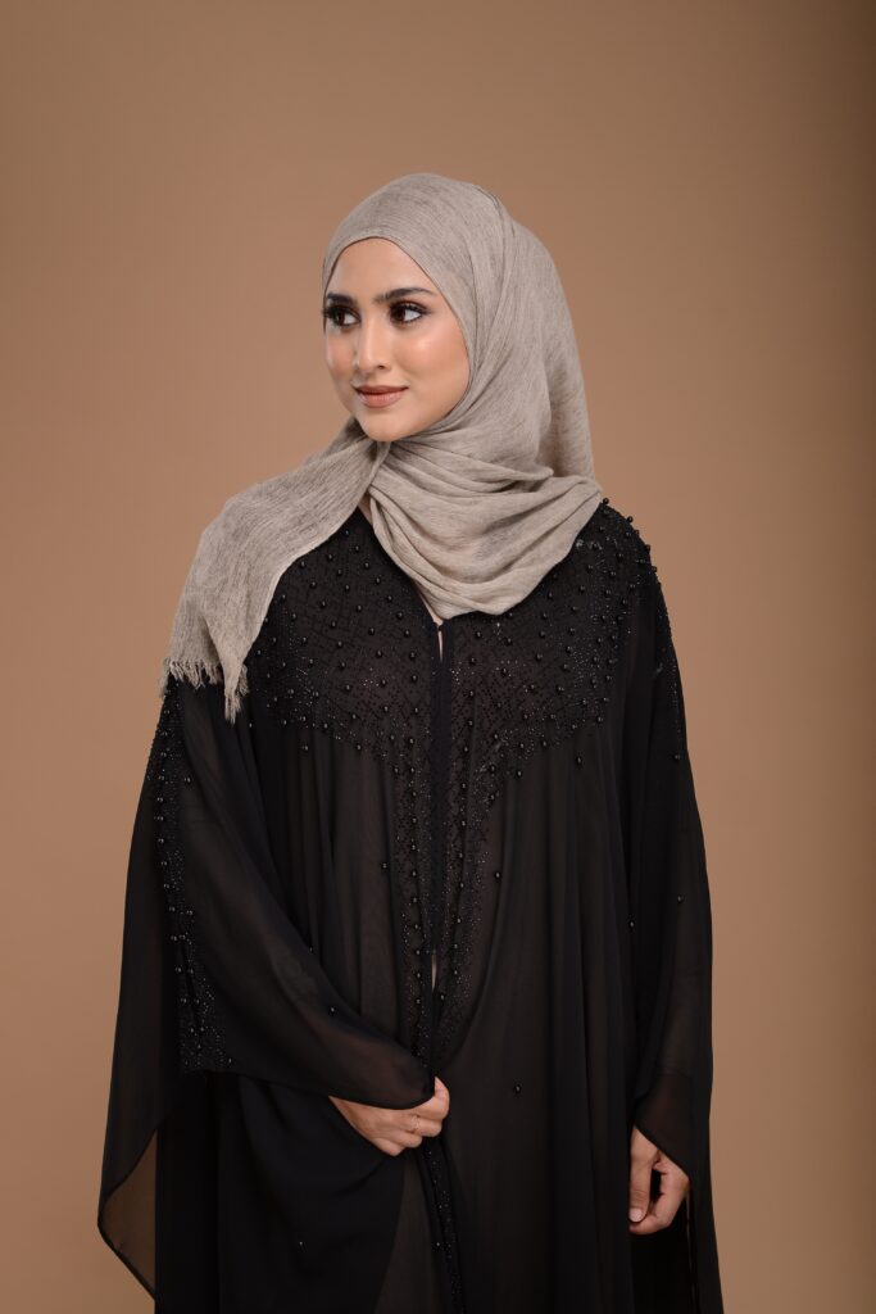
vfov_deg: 23.9
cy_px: 657
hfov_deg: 16.1
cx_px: 438
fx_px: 3101
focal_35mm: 85
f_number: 5.6
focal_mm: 85
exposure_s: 1/160
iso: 400
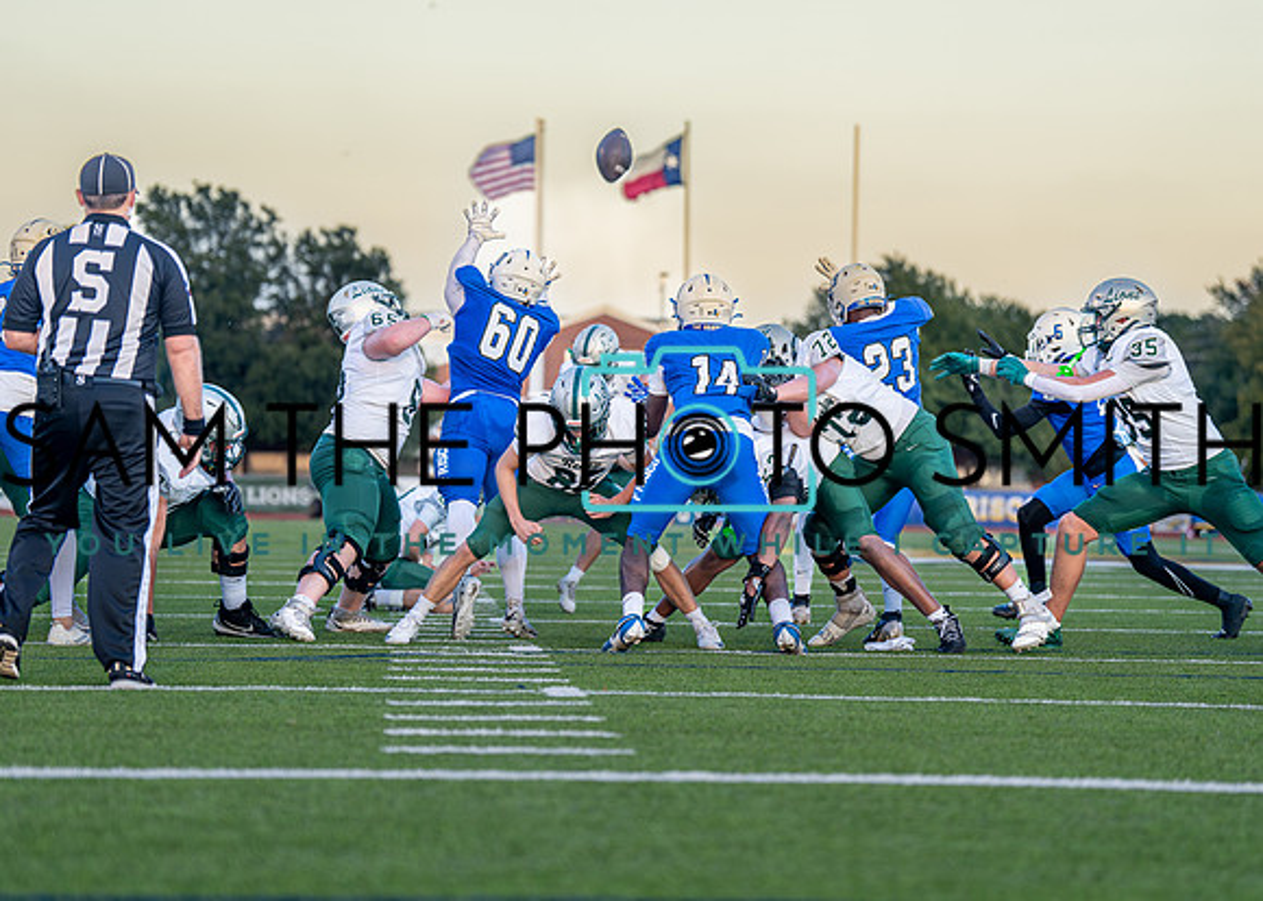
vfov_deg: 10.5
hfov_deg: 14.7
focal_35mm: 137
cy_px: 489
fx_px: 4896
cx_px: 585
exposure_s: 1/1250
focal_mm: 113
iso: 500
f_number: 2.8
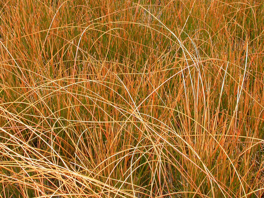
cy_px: 99
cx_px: 132
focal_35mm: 78
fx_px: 595
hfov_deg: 25.0
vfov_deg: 18.9
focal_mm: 16.2
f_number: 5.6
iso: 100
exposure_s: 1/108
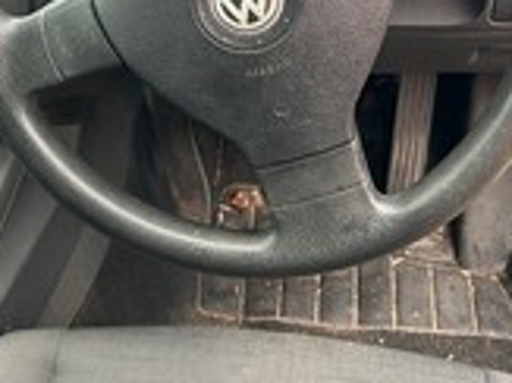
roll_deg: +6.6
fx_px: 828
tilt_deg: -33.8
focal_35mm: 56
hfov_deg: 34.2
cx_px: 188
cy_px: 41
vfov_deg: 25.3
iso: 160
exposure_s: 1/60
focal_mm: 5.7
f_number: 1.5
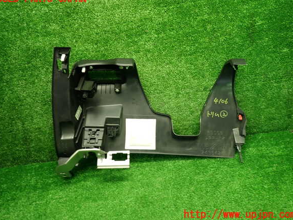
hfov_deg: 67.3
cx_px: 146
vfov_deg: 53.1
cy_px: 107
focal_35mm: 26
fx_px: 220
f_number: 2
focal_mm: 4.5
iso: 200
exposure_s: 1/40
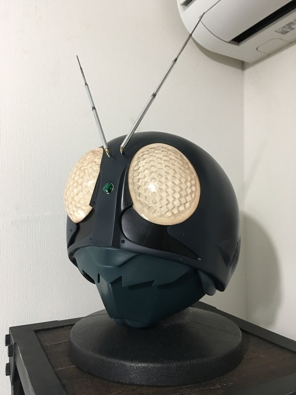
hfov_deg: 48.2
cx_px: 148
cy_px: 198
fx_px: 331
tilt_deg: +3.9
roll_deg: +1.5
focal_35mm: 29
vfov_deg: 61.7
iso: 100
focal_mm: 4.15
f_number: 2.2
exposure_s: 1/15
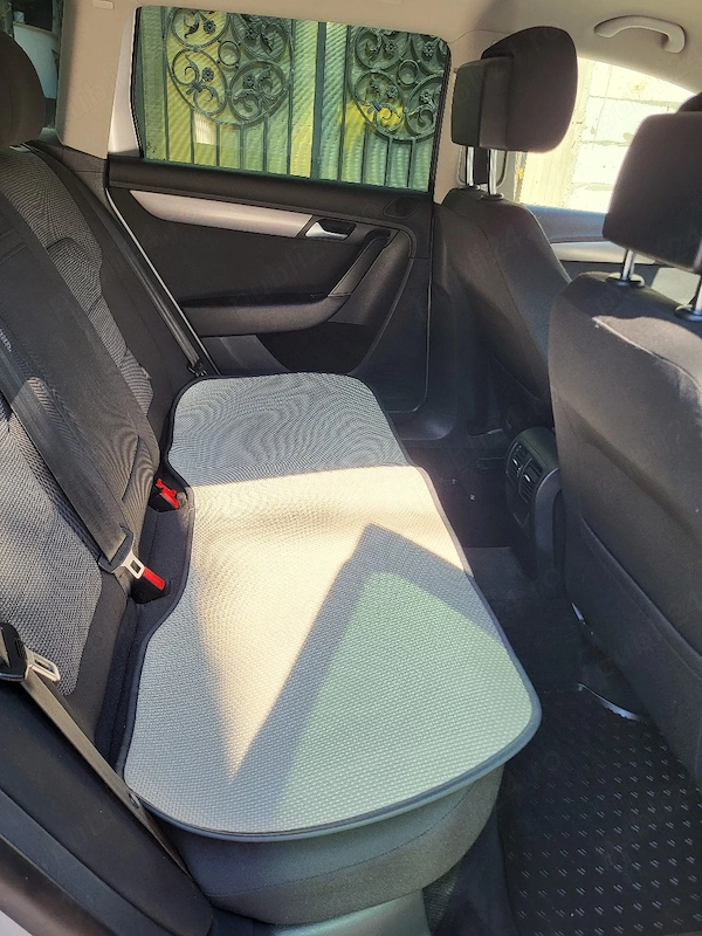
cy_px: 468
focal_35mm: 26
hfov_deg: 53.1
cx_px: 351
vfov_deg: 67.3
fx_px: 703
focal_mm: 5.4
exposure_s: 1/169
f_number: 1.8
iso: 40
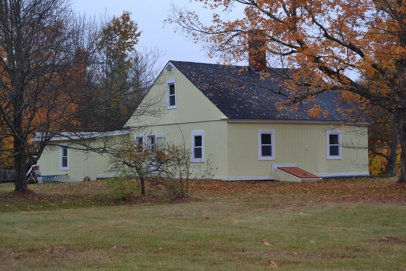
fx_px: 930
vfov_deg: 16.6
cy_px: 136
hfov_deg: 24.6
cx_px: 203
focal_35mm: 82
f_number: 5.6
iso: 320
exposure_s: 1/125
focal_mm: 55
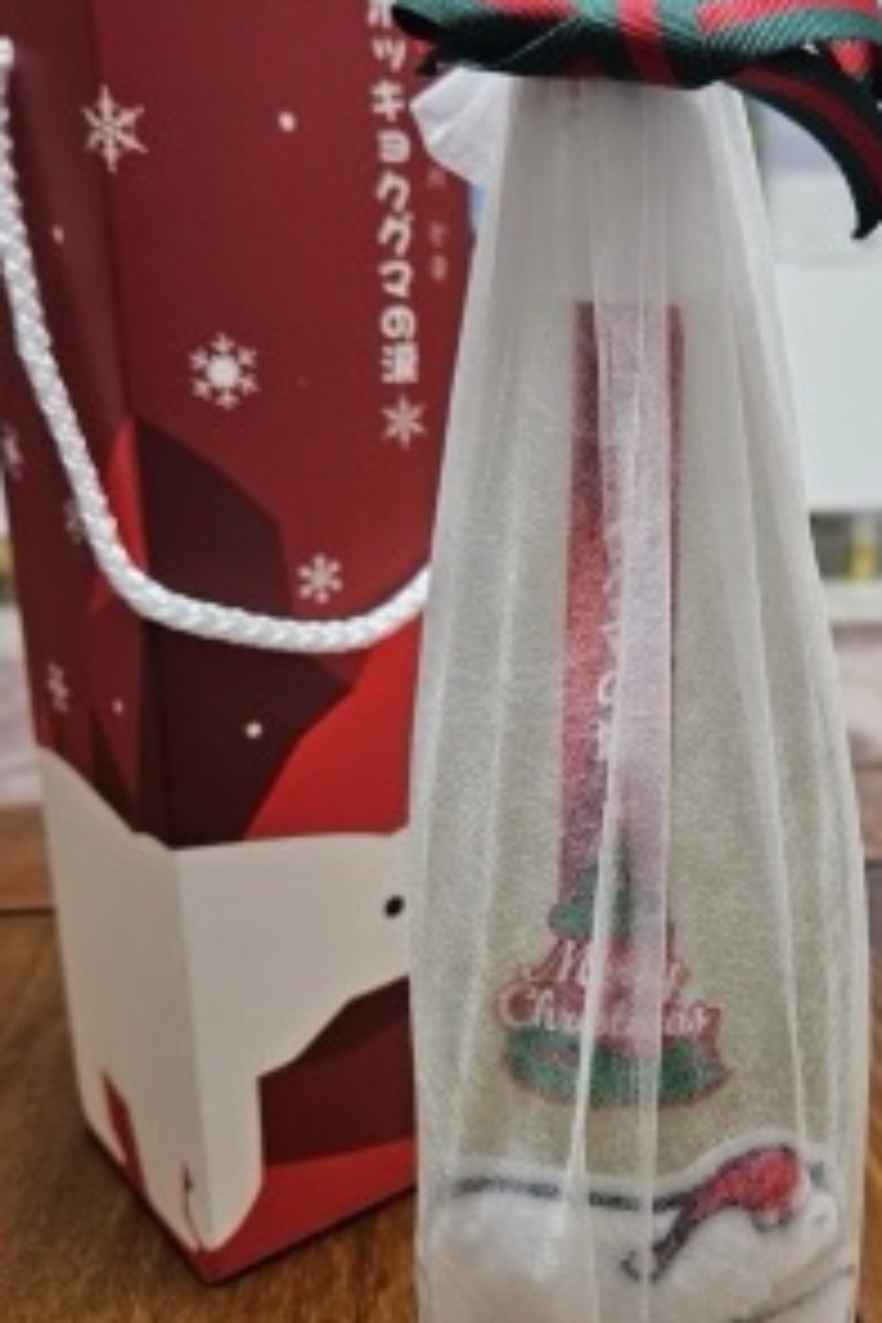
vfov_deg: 49.5
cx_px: 693
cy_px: 616
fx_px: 1433
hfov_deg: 33.3
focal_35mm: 39
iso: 320
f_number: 1.8
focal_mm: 5.4
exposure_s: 1/120
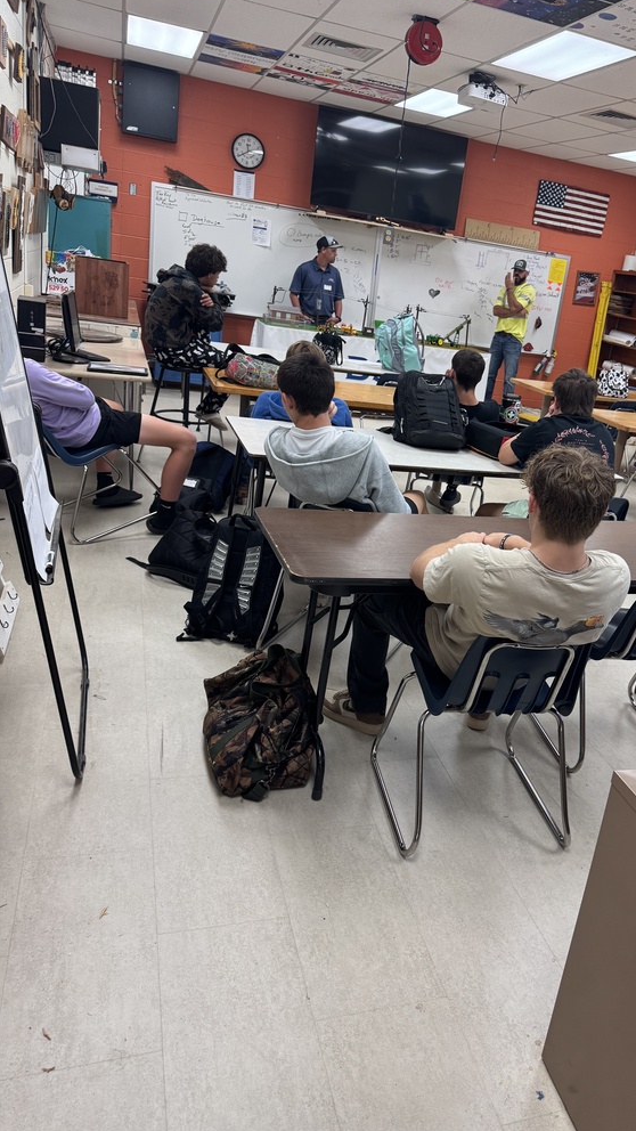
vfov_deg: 69.8
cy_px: 551
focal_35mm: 27
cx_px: 435
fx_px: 809
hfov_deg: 42.2
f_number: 1.78
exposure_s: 1/120
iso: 160
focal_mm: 6.76
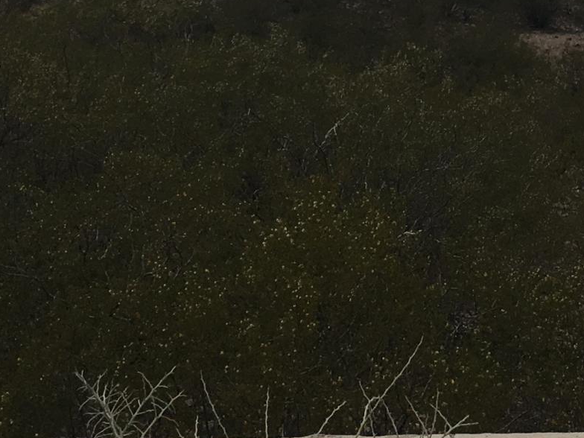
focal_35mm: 111
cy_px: -172
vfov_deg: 12.8
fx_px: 1873
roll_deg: +0.6
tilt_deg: -1.3
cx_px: 661
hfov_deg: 17.1
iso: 25
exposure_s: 1/1538
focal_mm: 4.15
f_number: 2.2
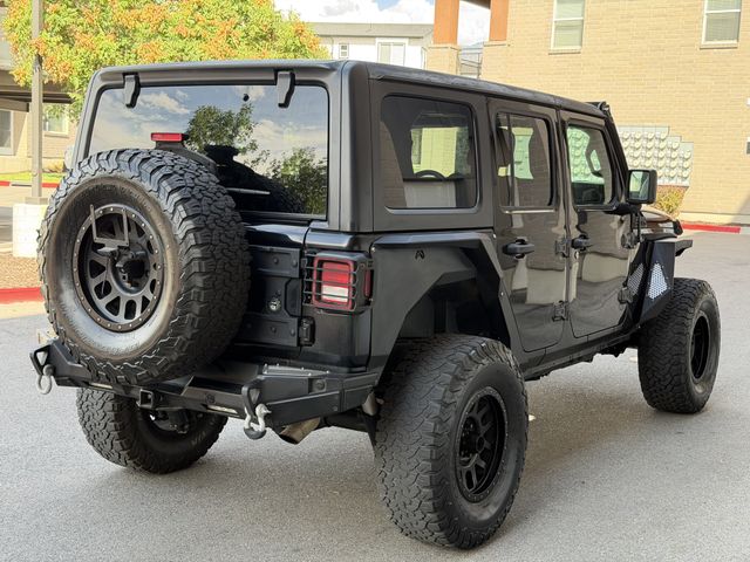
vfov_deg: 30.3
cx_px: 375
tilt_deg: -5.8
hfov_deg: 39.7
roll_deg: -2.2
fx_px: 1040
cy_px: 281
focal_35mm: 48
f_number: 1.78
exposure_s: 1/251
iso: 80
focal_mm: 6.76
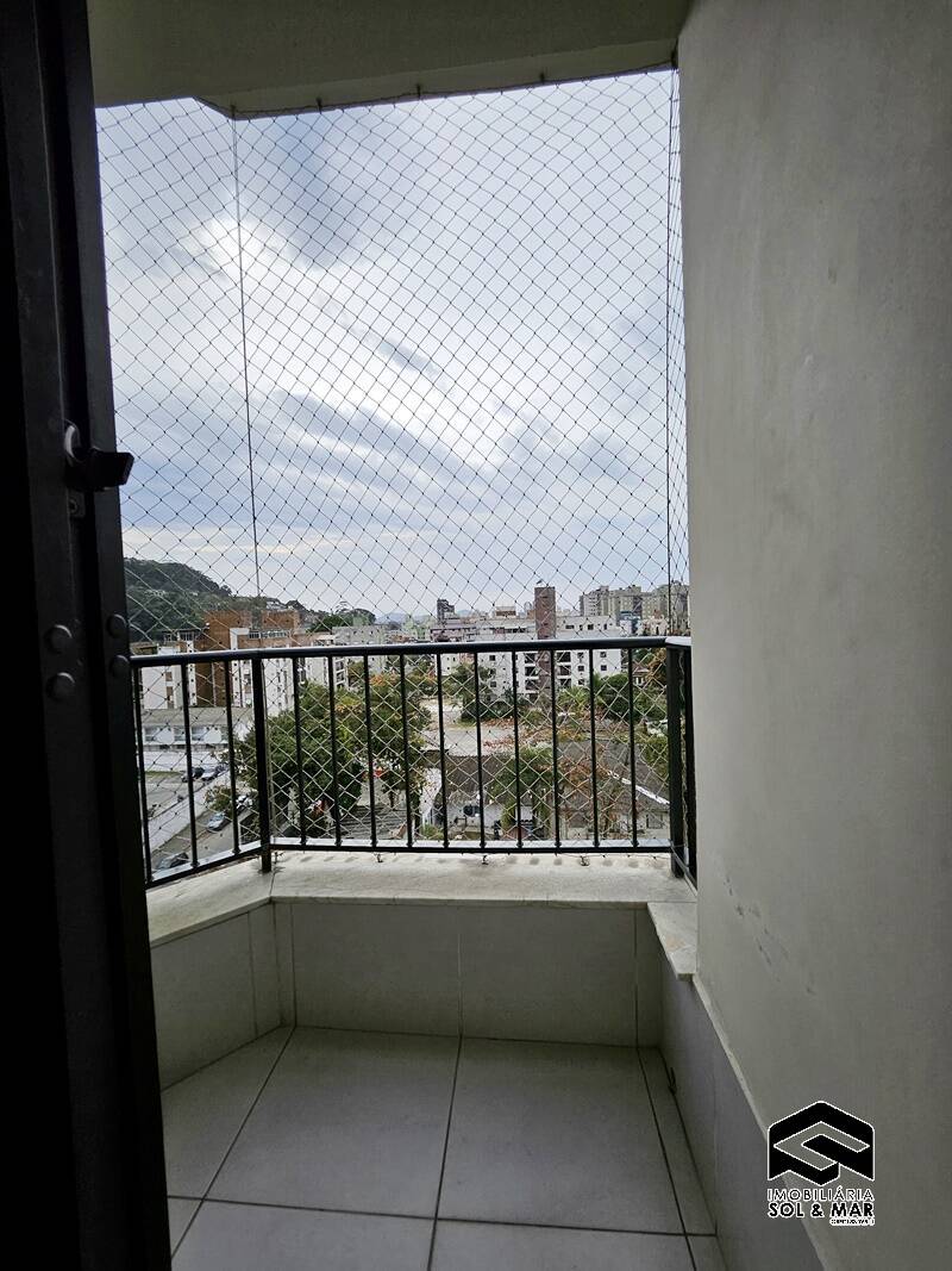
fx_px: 477
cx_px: 476
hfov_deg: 89.9
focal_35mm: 13
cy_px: 636
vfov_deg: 106.2
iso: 32
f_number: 2.2
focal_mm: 1.7
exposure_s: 1/816
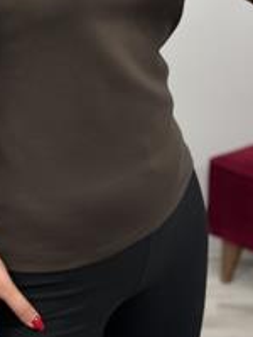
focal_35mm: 99
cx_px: 7
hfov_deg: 14.7
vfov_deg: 19.6
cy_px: 63
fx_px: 965
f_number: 1.78
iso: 160
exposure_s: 1/100
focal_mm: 6.86
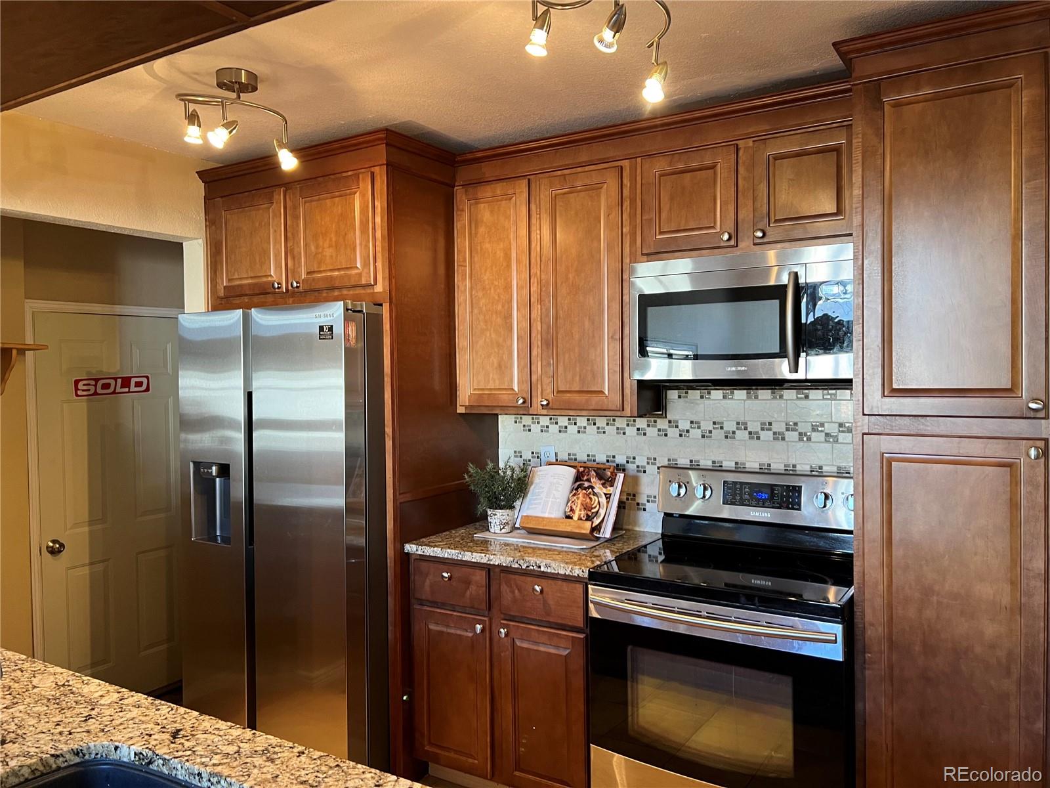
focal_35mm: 26
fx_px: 789
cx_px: 525
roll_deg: +1.1
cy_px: 394
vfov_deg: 53.1
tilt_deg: -1.2
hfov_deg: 67.3
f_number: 1.5
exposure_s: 1/60
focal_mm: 5.7
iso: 160
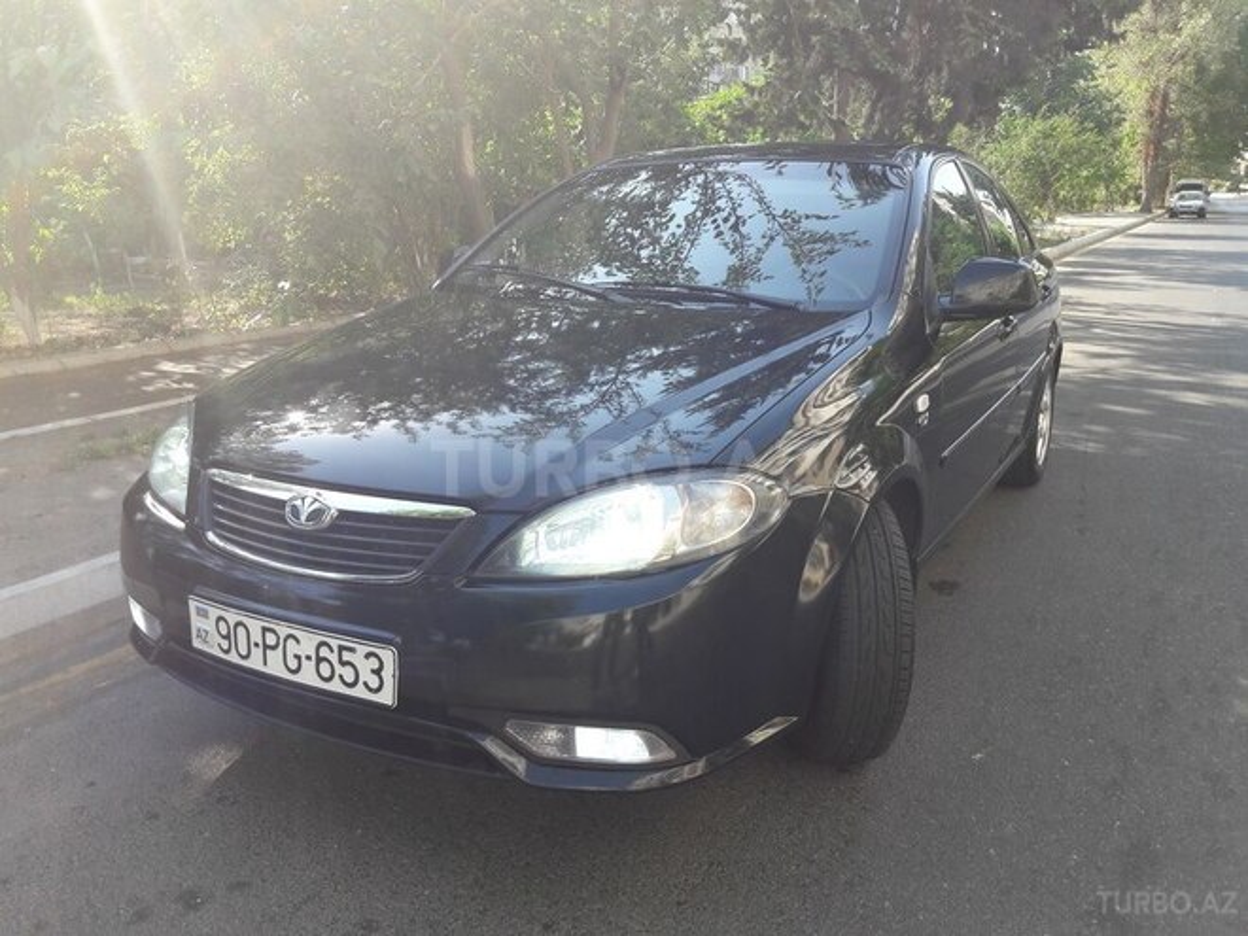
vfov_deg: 49.7
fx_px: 1009
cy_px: 468
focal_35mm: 28
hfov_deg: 63.4
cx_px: 624
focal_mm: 3.7
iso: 40
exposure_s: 1/331
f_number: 1.9
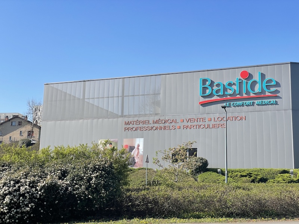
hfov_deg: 36.8
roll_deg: -1.7
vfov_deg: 28.0
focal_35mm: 52
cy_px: 112
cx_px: 150
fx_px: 449
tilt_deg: +10.9
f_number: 2
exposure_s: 1/1410
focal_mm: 6
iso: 25
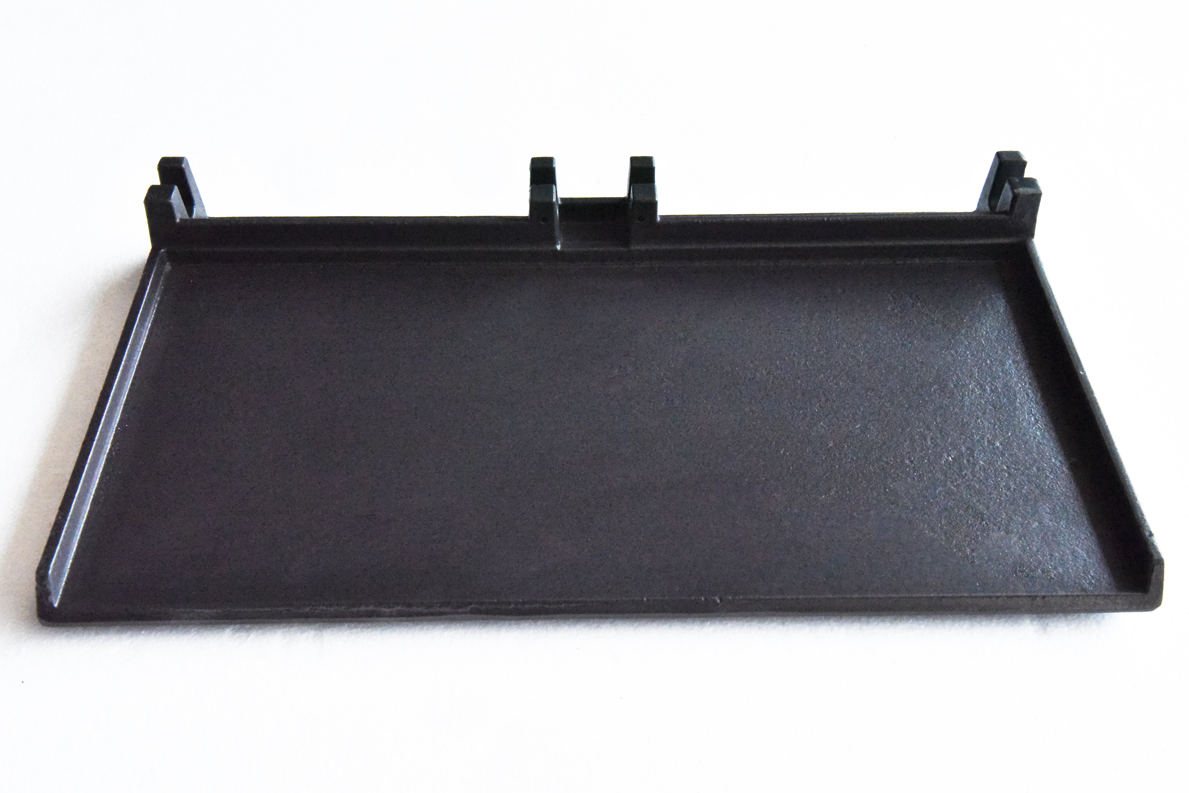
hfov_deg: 54.4
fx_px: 1156
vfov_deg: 37.9
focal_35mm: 35
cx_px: 594
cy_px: 396
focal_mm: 35
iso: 10000
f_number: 16
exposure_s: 1/1600
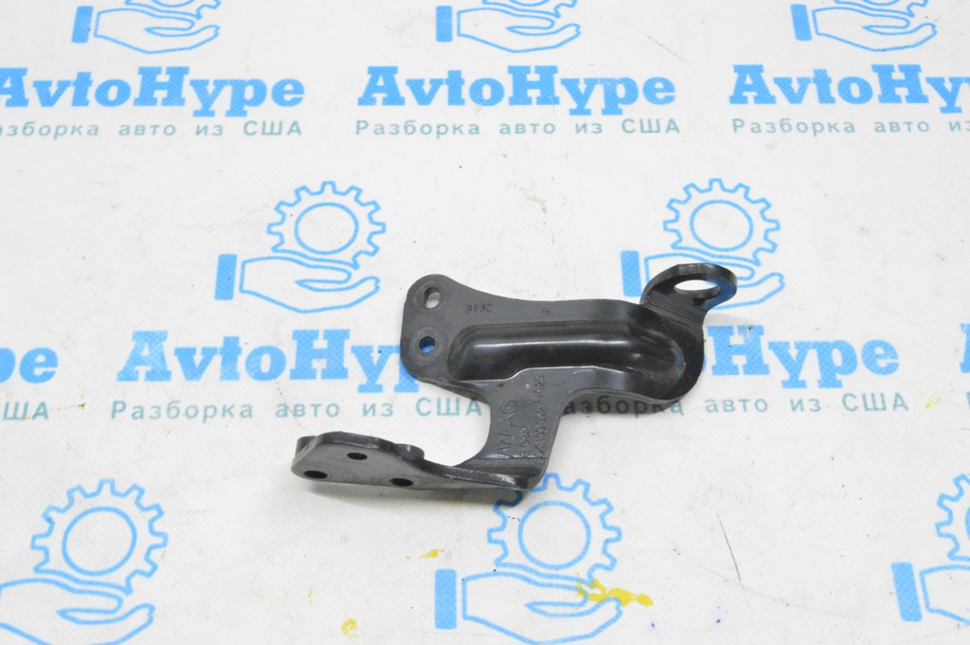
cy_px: 322
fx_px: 1292
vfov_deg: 28.0
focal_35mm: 48
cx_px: 485
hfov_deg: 41.1
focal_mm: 32
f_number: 20
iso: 6400
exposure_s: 1/15
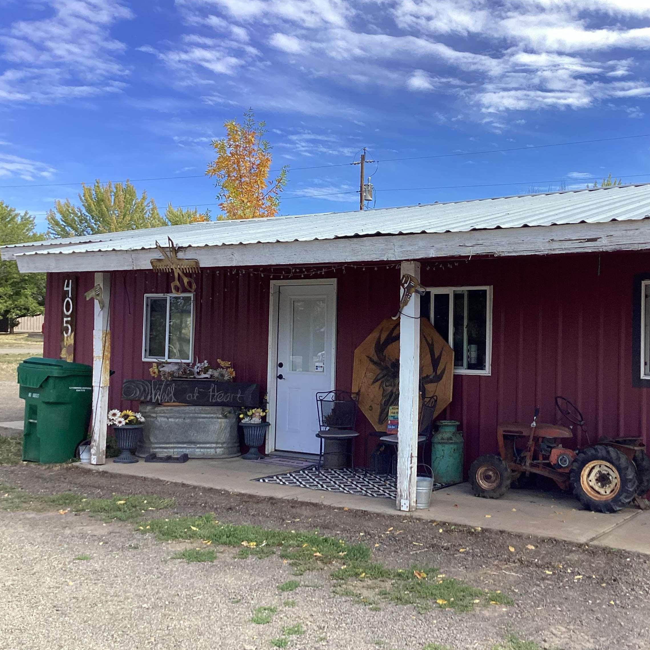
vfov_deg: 44.9
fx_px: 786
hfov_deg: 44.5
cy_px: 328
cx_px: 416
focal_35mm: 37
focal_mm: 3.3
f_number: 2.4
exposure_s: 1/702
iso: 25
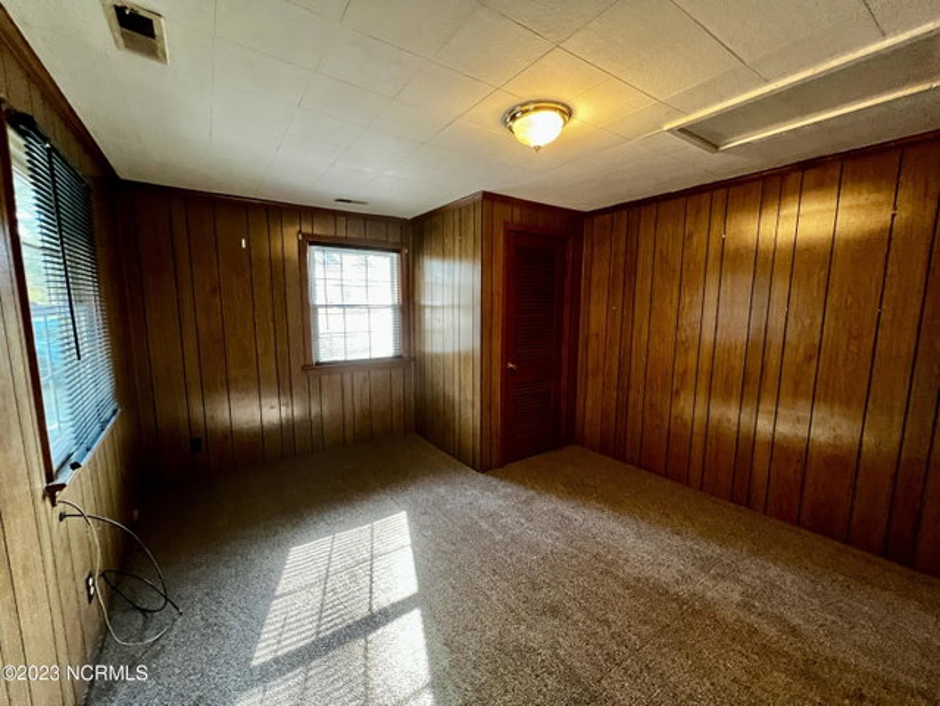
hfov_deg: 106.1
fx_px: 353
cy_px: 353
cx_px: 470
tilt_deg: -7.1
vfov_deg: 90.0
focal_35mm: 13
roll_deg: -0.1
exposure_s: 1/60
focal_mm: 1.57
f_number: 1.8
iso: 500
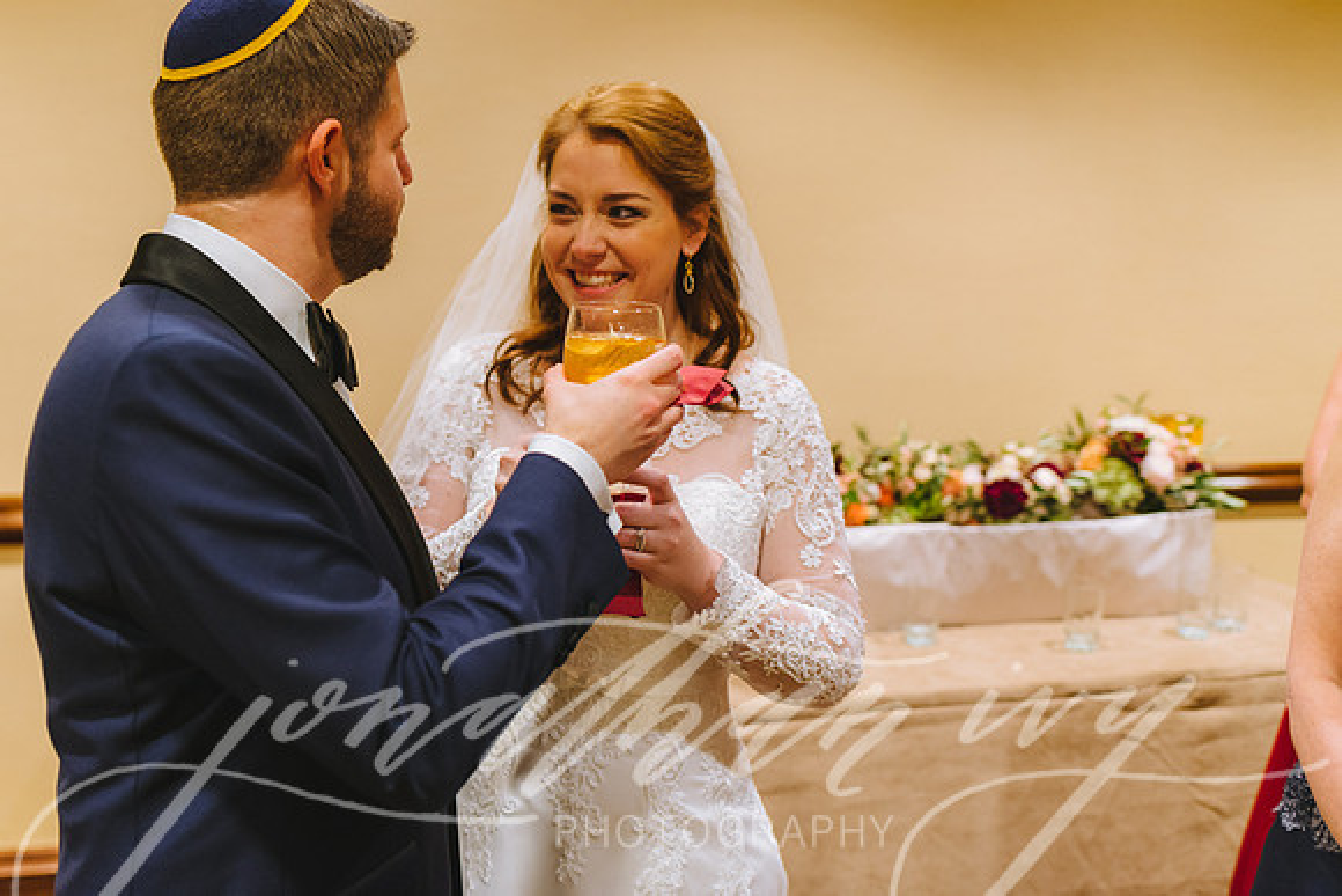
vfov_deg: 37.9
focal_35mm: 35
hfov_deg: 54.4
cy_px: 448
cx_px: 671
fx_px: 1305
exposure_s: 1/160
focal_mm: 35
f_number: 2.5
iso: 1250
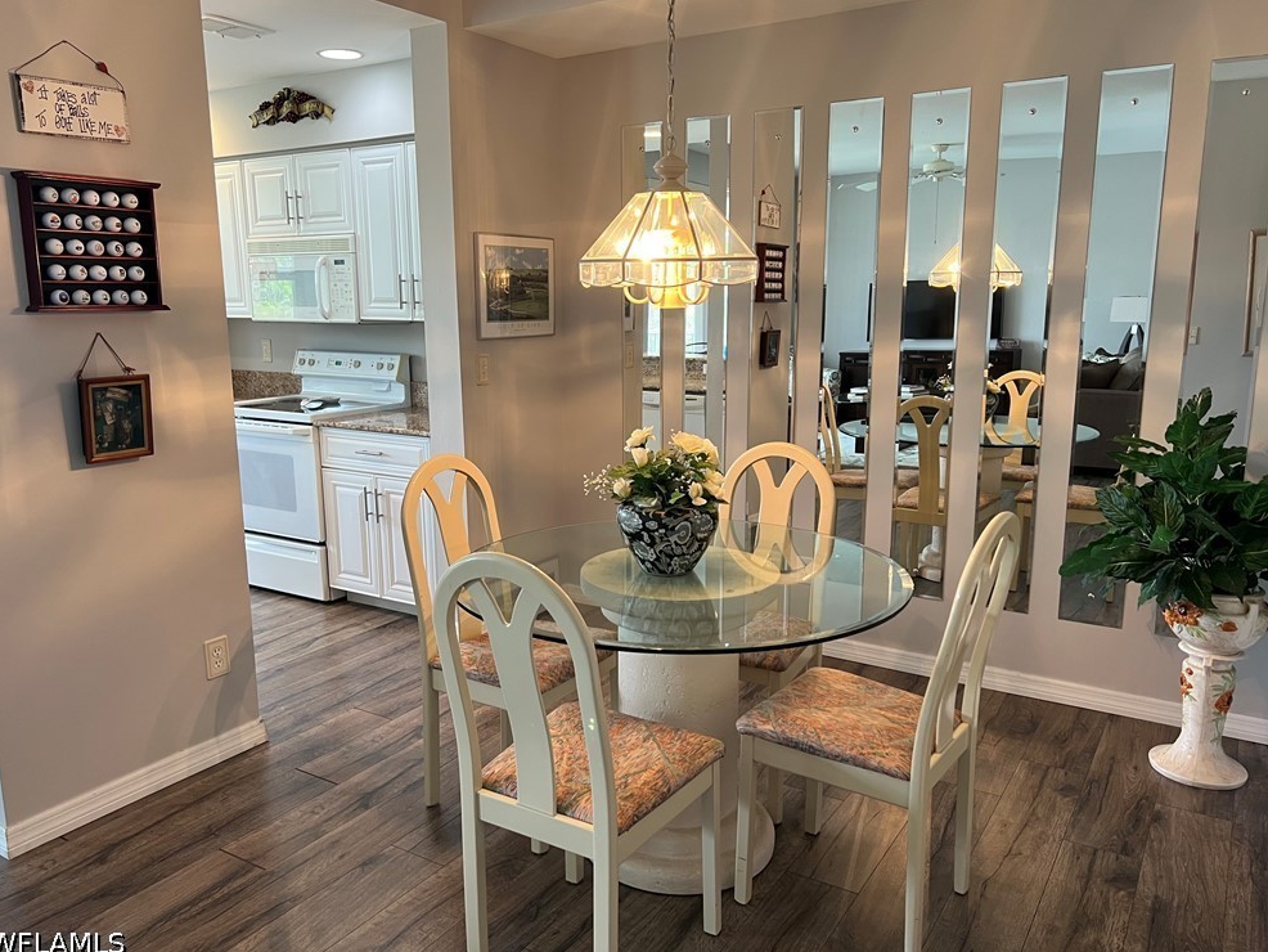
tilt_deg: -11.6
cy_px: 471
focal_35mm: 27
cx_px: 622
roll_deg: +0.3
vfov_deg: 51.4
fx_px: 989
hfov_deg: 65.3
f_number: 1.5
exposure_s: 1/60
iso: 100
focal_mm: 5.7
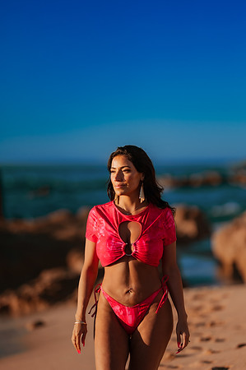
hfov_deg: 10.1
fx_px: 1387
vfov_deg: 15.2
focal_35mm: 135
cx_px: 123
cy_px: 185
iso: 100
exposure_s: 1/5000
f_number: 1.8
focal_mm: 135
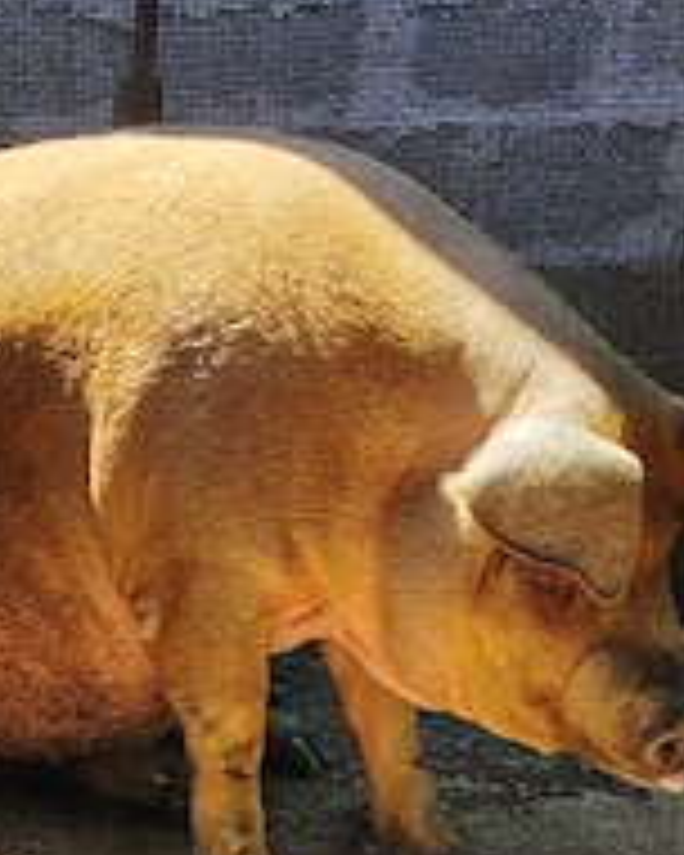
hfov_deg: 14.0
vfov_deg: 17.4
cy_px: 774
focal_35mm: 109
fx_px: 2758
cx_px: 68
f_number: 1.75
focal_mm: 5.25
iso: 100
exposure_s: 1/153
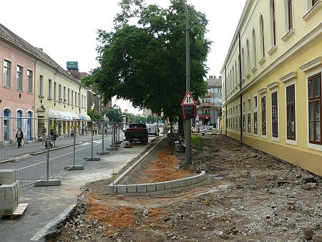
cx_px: 161
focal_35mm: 35
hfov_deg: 52.6
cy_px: 121
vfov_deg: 40.7
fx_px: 326
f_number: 5.6
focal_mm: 7.4
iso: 100
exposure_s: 1/200
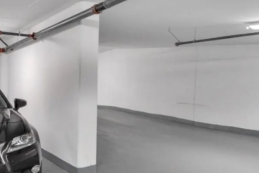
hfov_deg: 43.5
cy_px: 108
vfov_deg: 29.8
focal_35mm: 45
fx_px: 323
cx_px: 106
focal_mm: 16.7
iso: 5000
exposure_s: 1/160
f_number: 2.8
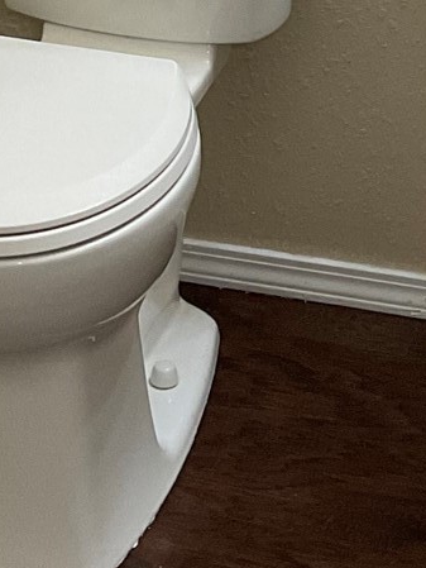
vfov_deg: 14.7
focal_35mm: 124
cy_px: -314
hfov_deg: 11.9
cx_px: 107
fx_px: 2034
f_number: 1.8
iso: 64
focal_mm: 3
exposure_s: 1/60
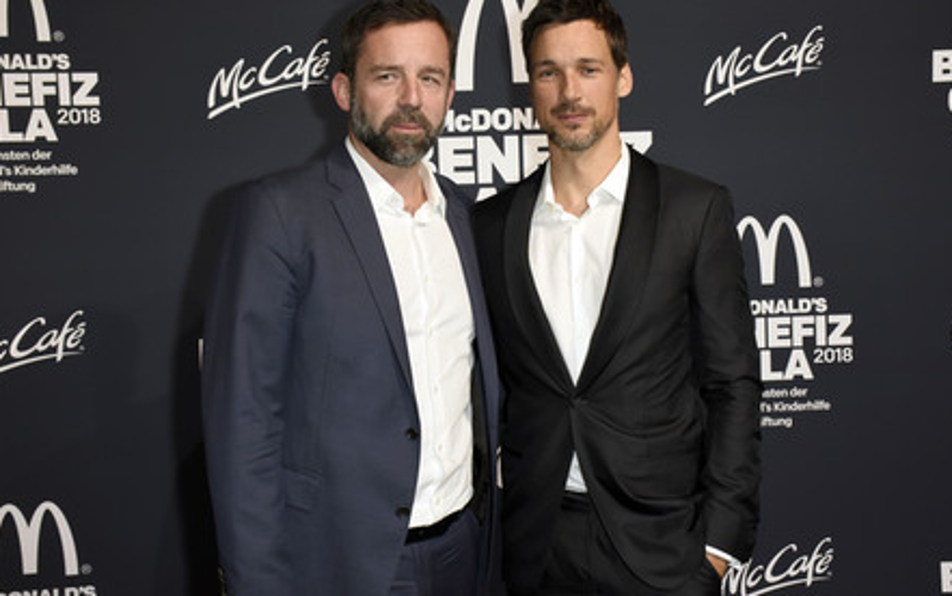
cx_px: 480
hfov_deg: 40.3
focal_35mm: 50
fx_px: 1298
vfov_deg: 25.9
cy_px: 283
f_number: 6.3
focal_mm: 32
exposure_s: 1/160
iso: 800
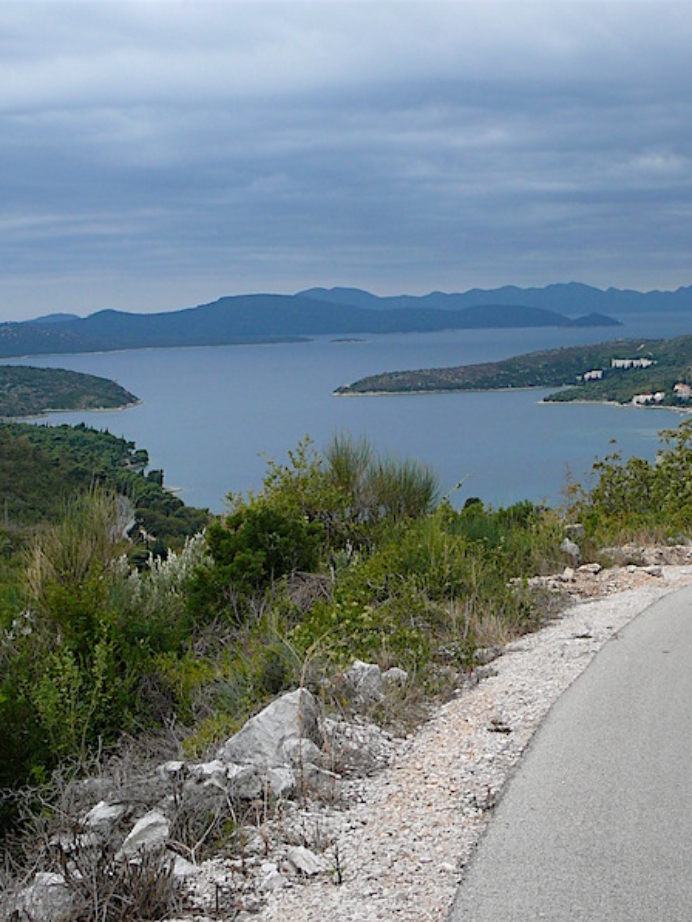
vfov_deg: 30.7
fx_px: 1679
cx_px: 502
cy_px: 462
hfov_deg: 23.1
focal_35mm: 63
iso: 80
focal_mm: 7
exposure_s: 1/320
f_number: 3.3
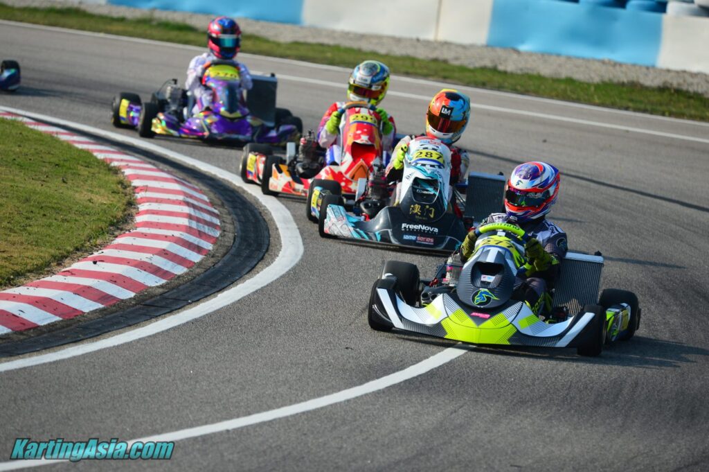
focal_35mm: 300
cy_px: 236
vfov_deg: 4.6
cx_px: 354
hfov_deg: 6.9
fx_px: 5903
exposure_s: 1/500
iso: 100
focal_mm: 300
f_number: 5.6
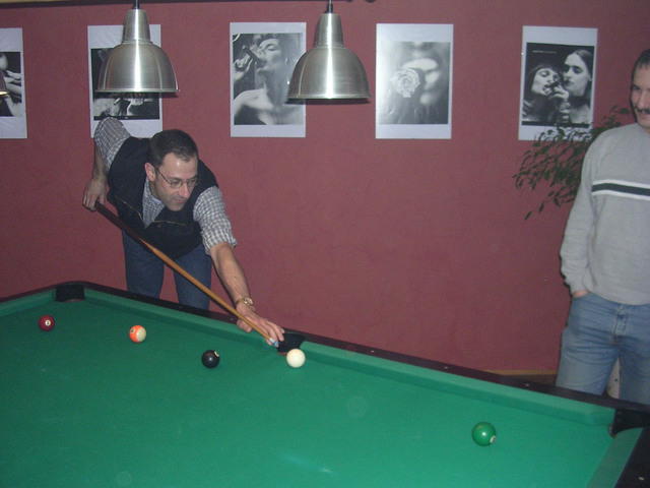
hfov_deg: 49.0
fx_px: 714
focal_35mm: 38
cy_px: 244
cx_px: 325
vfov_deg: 37.7
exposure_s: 1/60.1
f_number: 2.8
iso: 339
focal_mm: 5.8
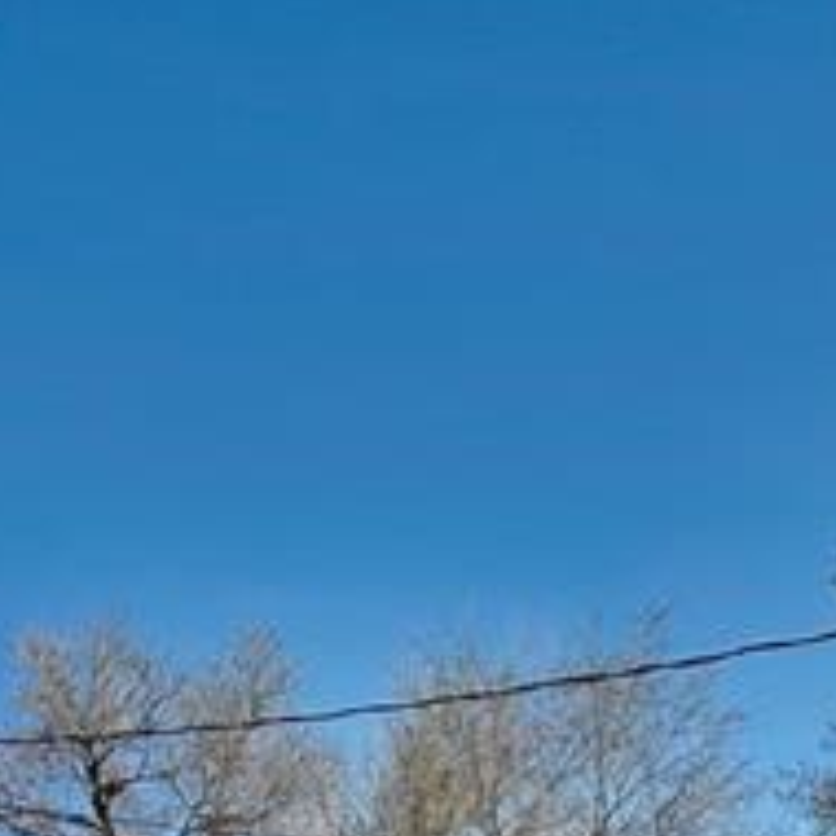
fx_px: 3115
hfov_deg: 14.8
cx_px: -172
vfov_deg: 14.2
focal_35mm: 114
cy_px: 1287
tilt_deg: -0.8
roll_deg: -0.1
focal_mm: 6.86
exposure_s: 1/6211
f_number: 1.78
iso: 80
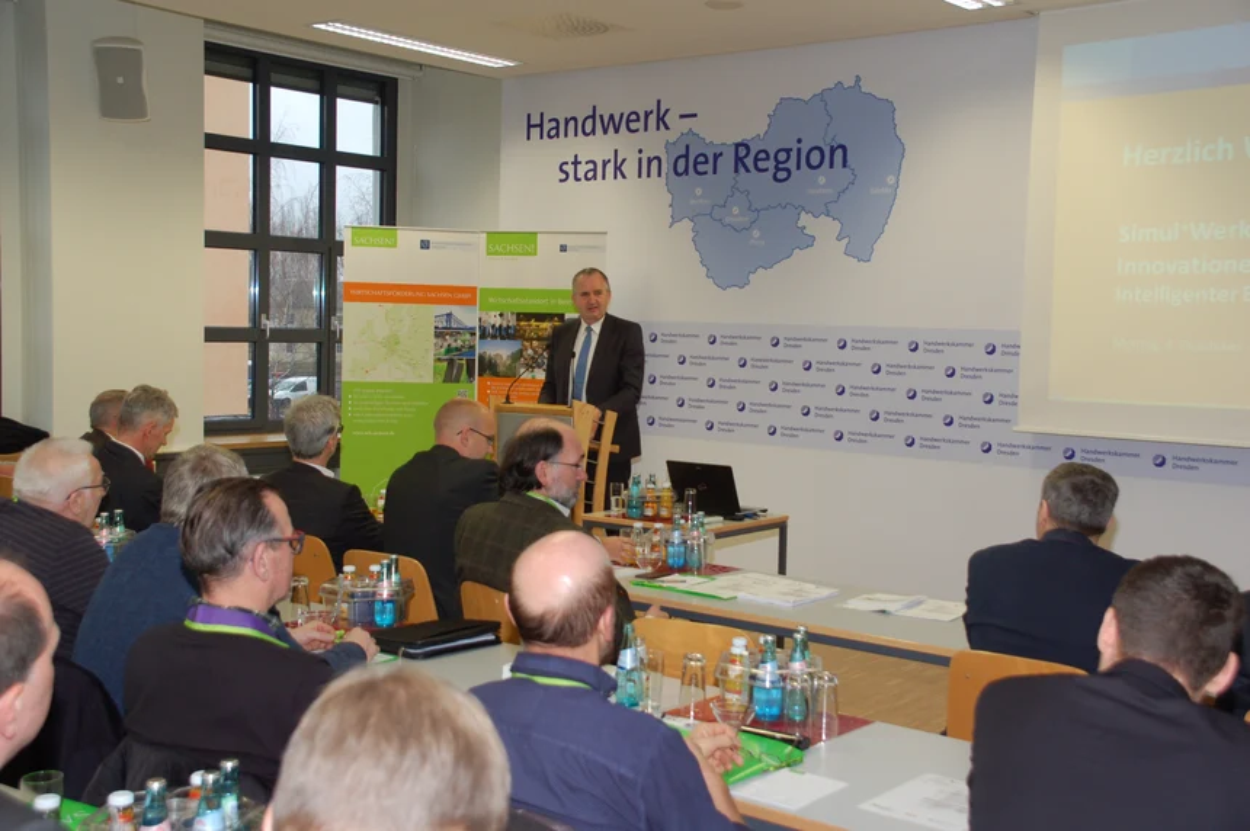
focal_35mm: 39
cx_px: 625
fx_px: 1353
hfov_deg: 49.6
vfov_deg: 34.2
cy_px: 416
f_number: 5
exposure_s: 1/60
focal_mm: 26
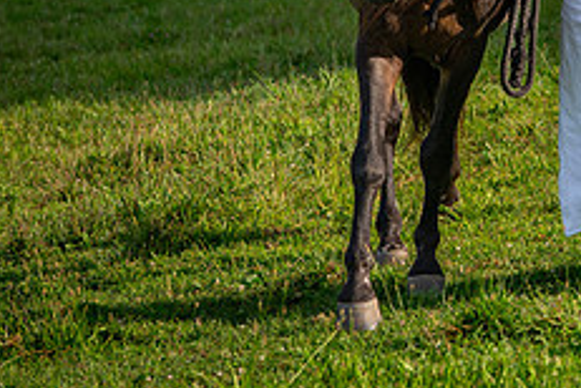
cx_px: 652
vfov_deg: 7.0
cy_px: -41
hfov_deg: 10.4
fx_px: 3163
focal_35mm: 196
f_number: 3.5
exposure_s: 1/3200
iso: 200
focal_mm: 70
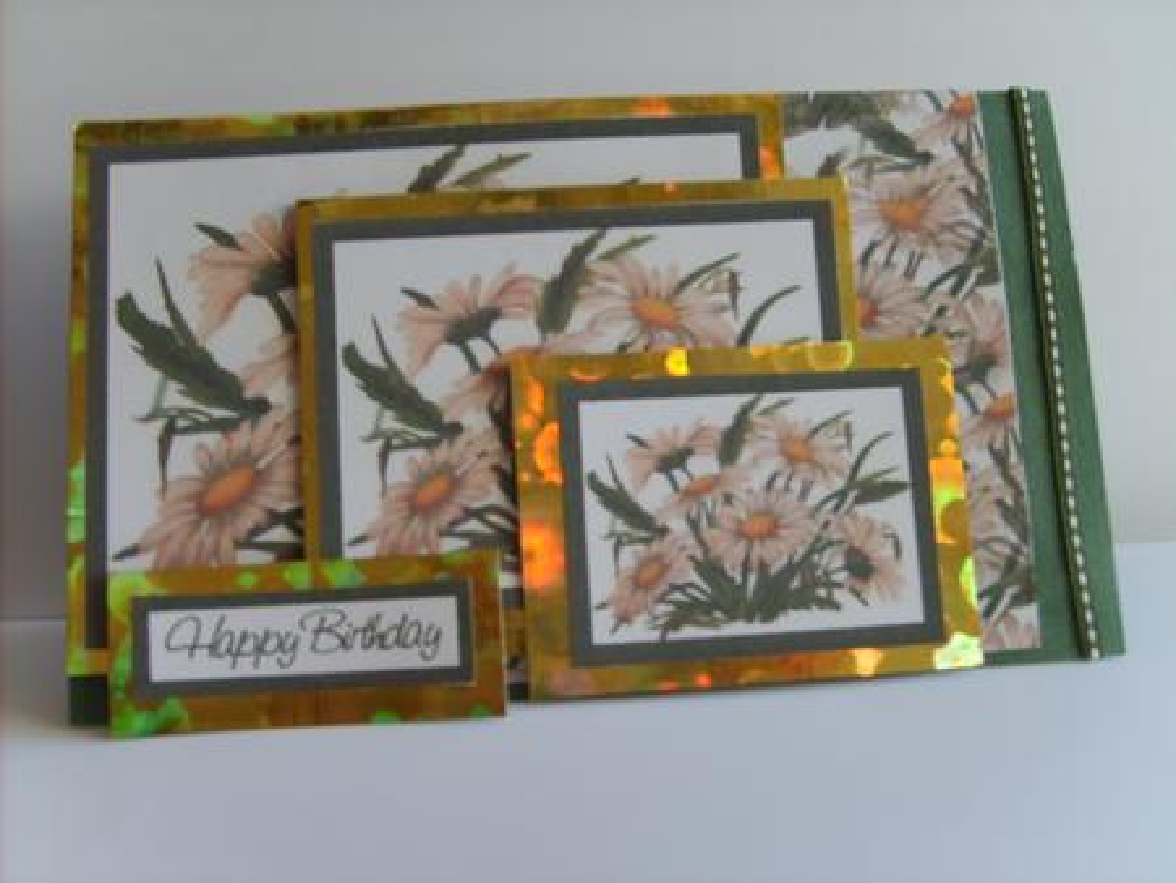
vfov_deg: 40.7
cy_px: 442
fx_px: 1190
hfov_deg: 52.6
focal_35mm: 35
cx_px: 588
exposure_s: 1/60
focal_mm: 5.8
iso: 50
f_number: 2.8
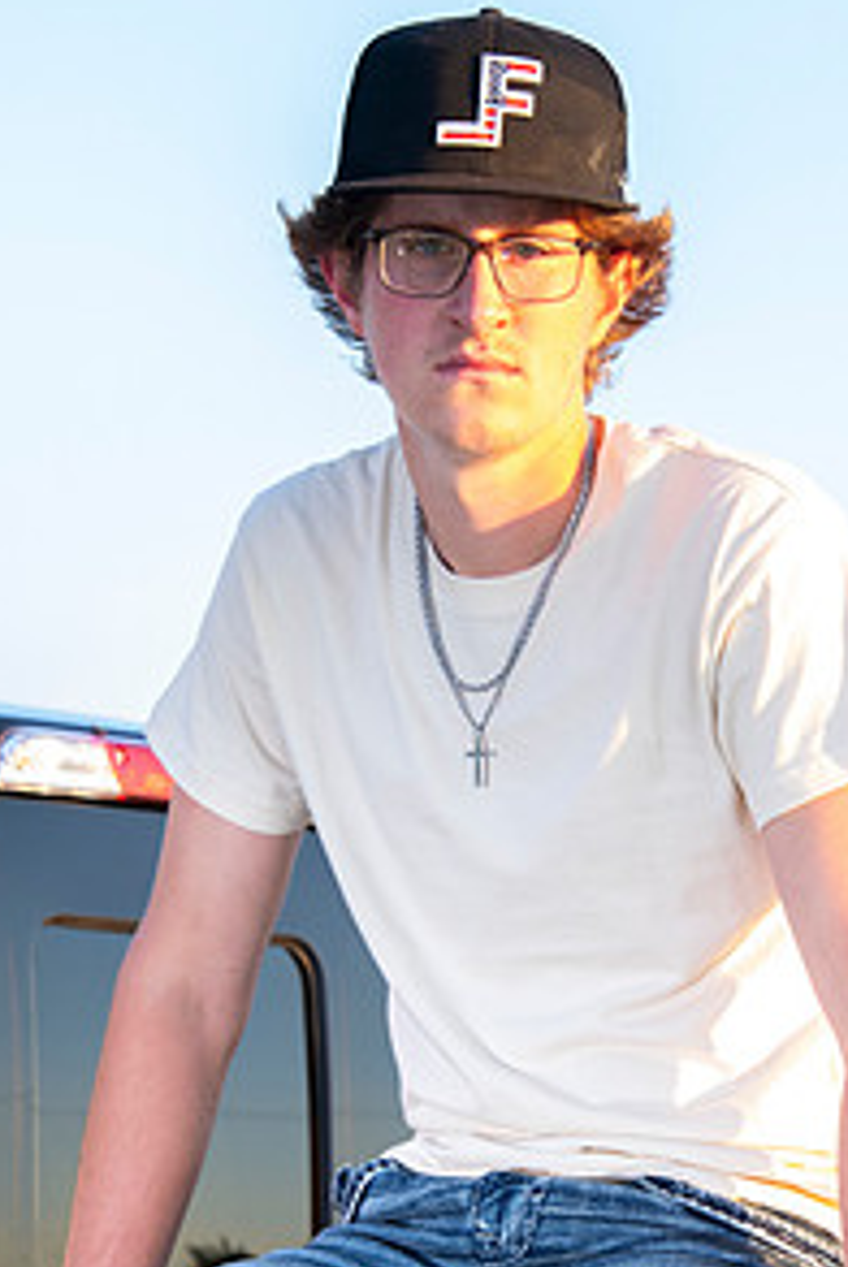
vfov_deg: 12.7
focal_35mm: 161
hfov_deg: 8.5
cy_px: 843
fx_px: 5675
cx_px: 485
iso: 1000
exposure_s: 1/160
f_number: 8
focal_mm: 105
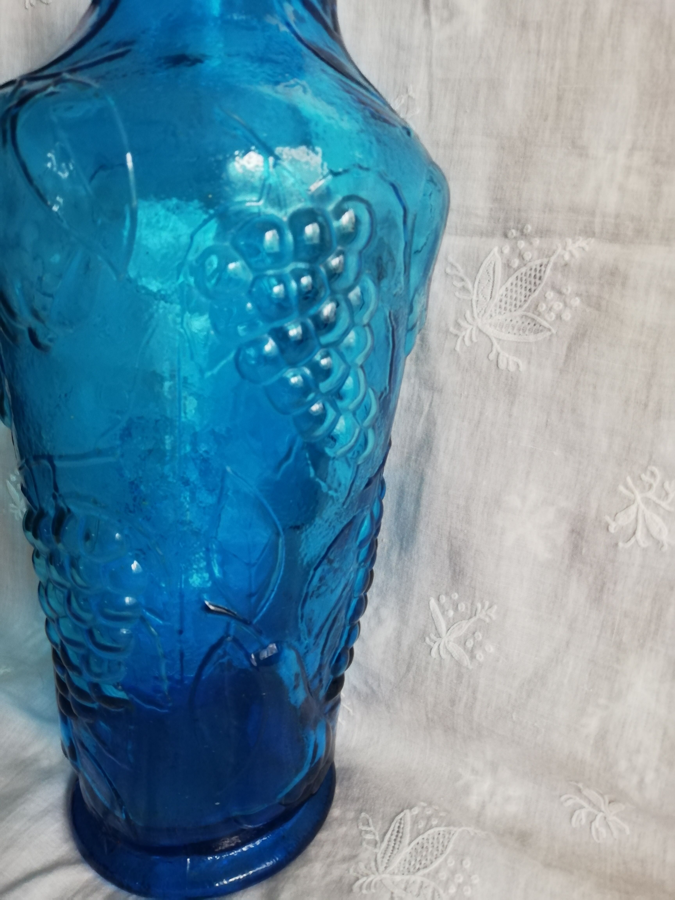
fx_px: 676
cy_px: 450
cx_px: 338
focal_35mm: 26
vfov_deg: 67.3
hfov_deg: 53.1
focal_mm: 3.81
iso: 320
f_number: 2.2
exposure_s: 1/33.3
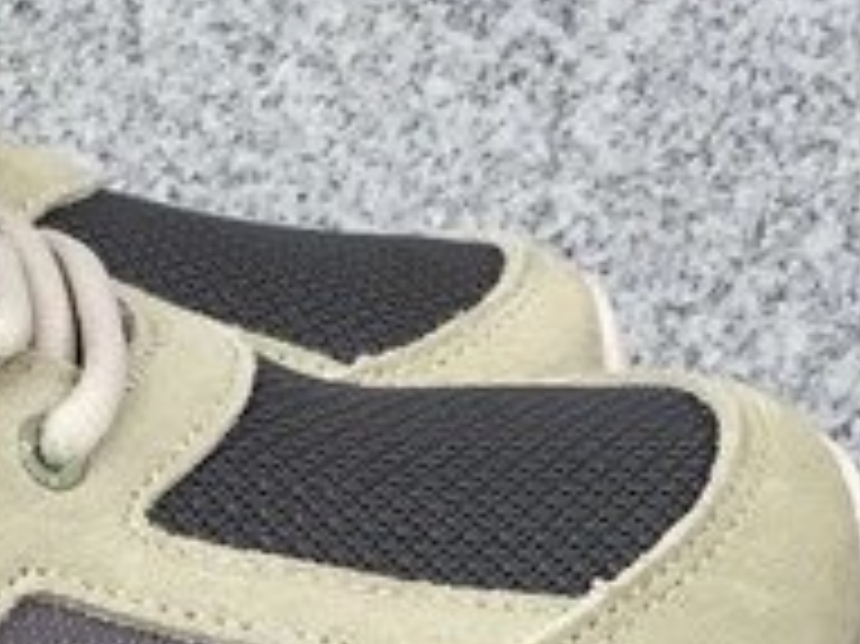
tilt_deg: -21.7
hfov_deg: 12.7
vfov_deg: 9.9
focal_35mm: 146
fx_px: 3625
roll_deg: -0.6
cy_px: 948
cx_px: -491
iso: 25
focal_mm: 3.3
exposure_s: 1/272
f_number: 2.4
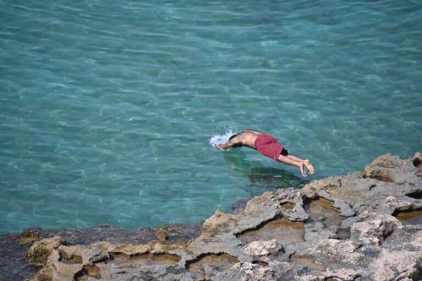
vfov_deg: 3.1
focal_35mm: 450
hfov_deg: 4.6
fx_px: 5275
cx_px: 211
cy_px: 140
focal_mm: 300
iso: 800
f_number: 7.1
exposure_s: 1/3200
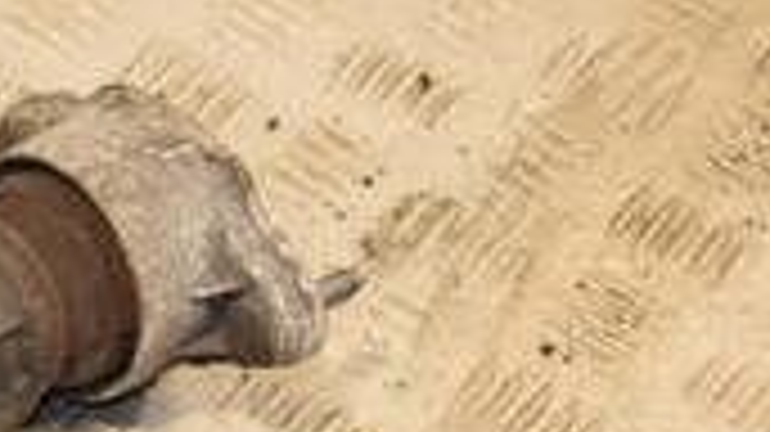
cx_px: -572
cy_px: 675
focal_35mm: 143
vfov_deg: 8.3
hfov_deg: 13.6
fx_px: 2918
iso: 800
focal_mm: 26
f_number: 7.1
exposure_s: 1/200
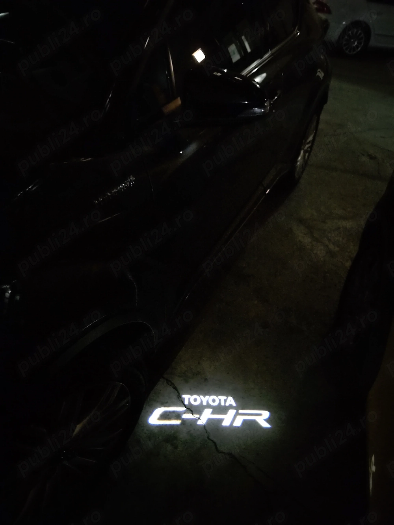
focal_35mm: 23
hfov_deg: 58.9
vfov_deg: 73.9
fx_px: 349
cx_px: 197
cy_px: 262
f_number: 1.8
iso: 8000
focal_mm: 5.4
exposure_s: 1/17
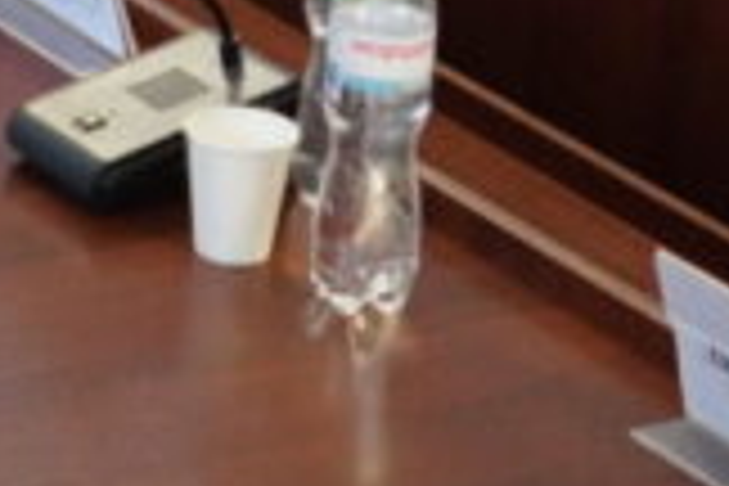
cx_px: -198
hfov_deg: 10.1
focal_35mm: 199
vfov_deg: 6.6
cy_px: -576
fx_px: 4029
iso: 4000
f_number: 4.5
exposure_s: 1/100
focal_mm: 28
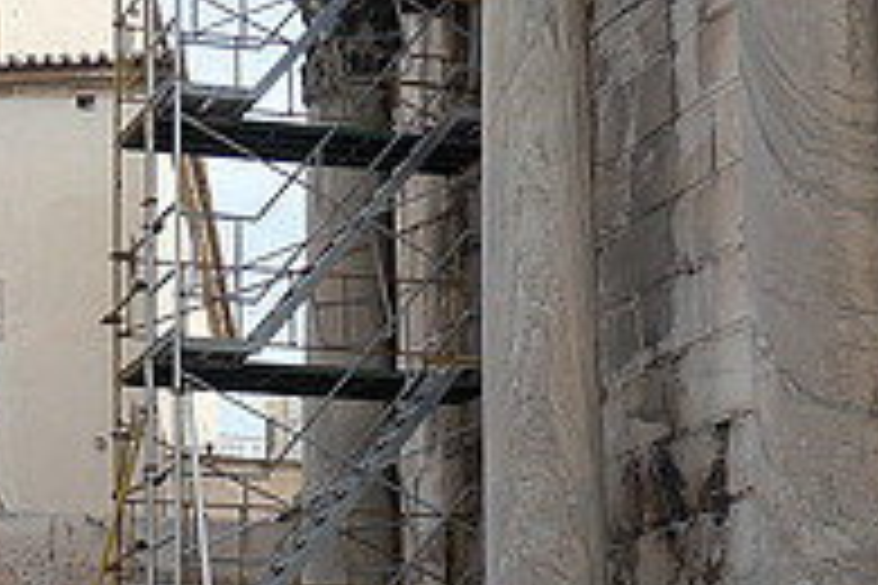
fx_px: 2609
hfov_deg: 18.9
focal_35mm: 107
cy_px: 398
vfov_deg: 12.8
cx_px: 153
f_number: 3.3
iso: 200
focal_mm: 8.8
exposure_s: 1/1300
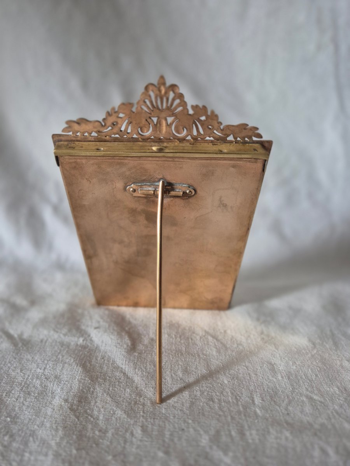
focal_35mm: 23
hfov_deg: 58.9
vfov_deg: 73.9
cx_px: 175
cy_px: 233
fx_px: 310
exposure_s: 1/100
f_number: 1.8
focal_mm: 5.4
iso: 640
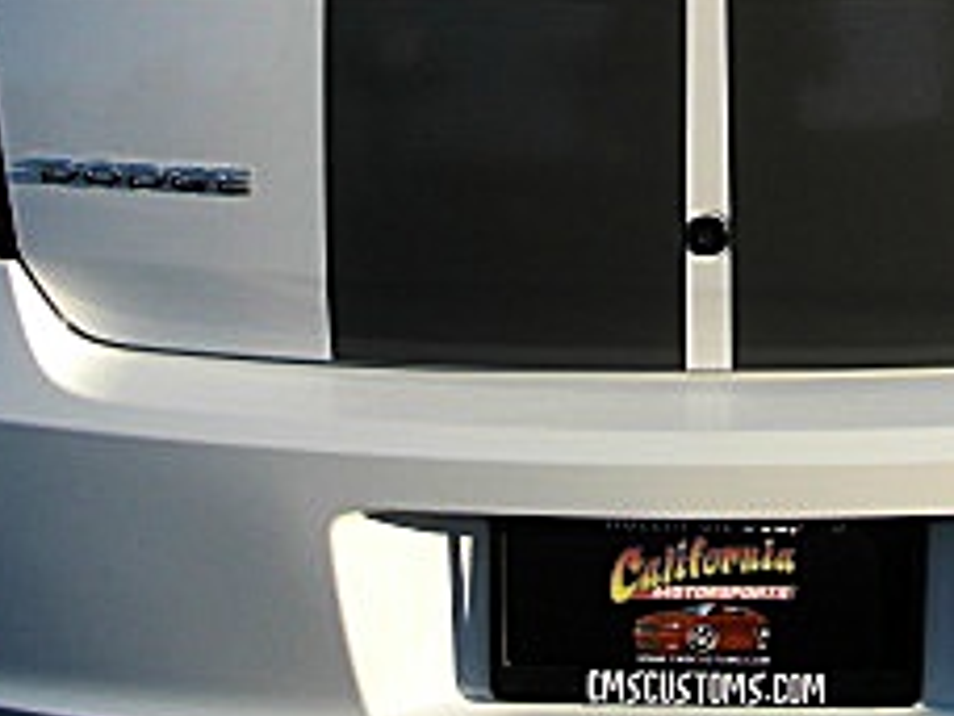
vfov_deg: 14.4
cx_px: 674
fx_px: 2784
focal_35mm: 101
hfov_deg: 19.4
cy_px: -38
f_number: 2.8
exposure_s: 1/640
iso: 50
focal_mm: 6.3
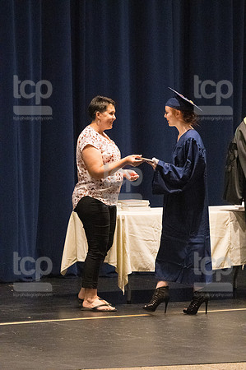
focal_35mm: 202
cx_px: 123
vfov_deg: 10.2
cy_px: 185
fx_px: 2075
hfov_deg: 6.8
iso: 8000
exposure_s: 1/250
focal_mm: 135
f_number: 4.5
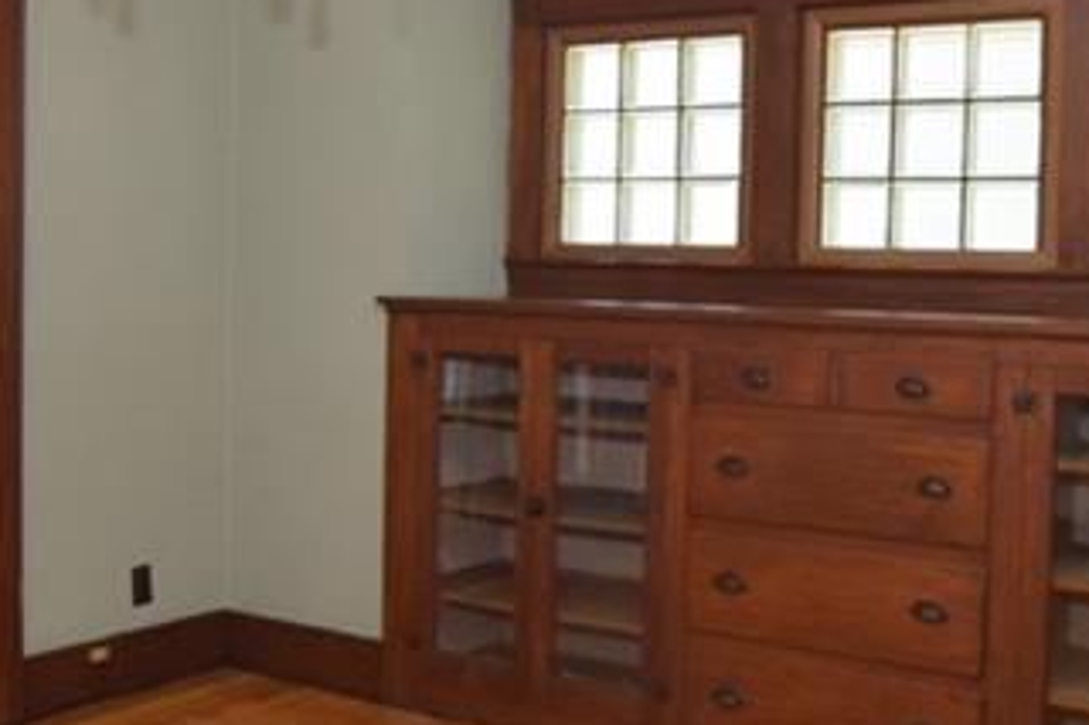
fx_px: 1451
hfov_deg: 41.1
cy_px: 315
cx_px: 596
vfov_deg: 28.0
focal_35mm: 48
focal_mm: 10
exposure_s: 1/125
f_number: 5.6
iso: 800
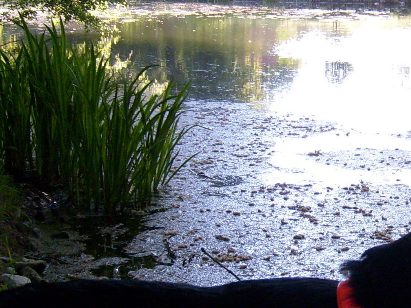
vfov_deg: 16.6
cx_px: 371
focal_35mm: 89
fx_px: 1057
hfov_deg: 21.5
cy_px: 201
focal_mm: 5.8
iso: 80
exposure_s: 1/125
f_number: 2.8
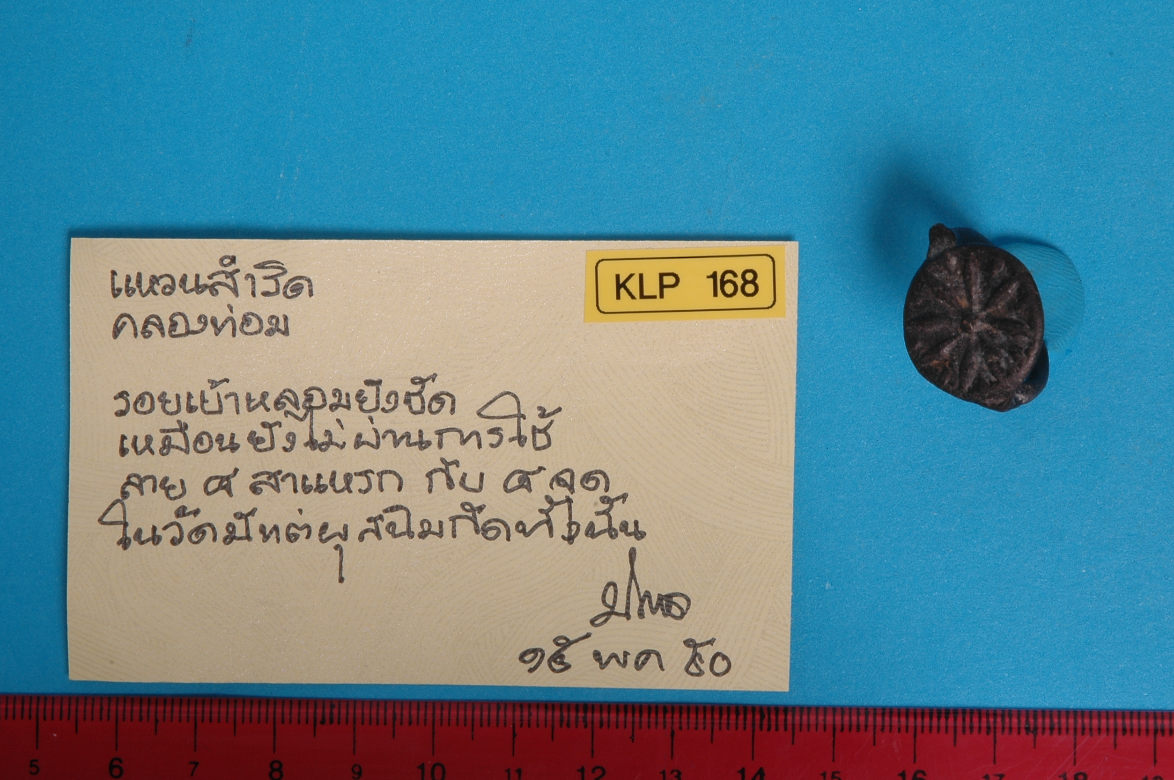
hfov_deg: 16.3
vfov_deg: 10.9
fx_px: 4105
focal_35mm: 126
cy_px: 336
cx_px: 664
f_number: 29
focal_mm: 70
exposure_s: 1/4
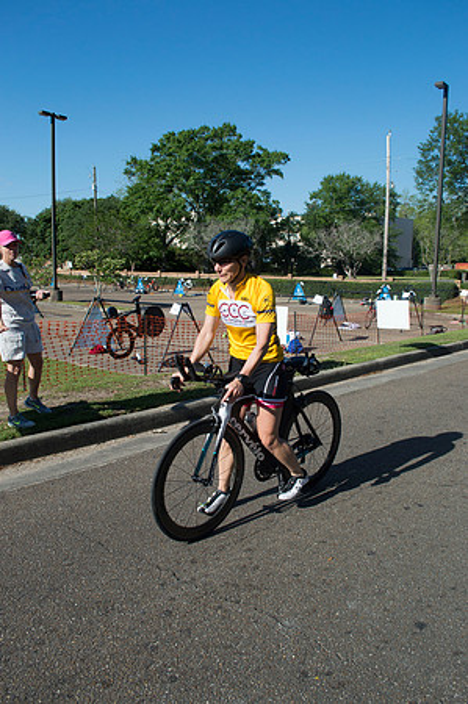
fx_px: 528
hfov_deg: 47.8
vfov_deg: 67.4
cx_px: 234
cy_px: 352
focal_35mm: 27
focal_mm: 18
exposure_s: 1/2000
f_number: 6.3
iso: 400
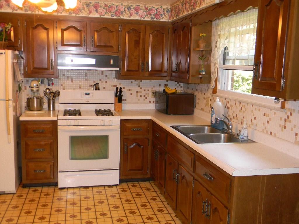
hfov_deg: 51.4
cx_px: 150
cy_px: 112
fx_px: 311
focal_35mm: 36
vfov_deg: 39.7
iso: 200
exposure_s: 1/30
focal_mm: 6.4
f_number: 3.7
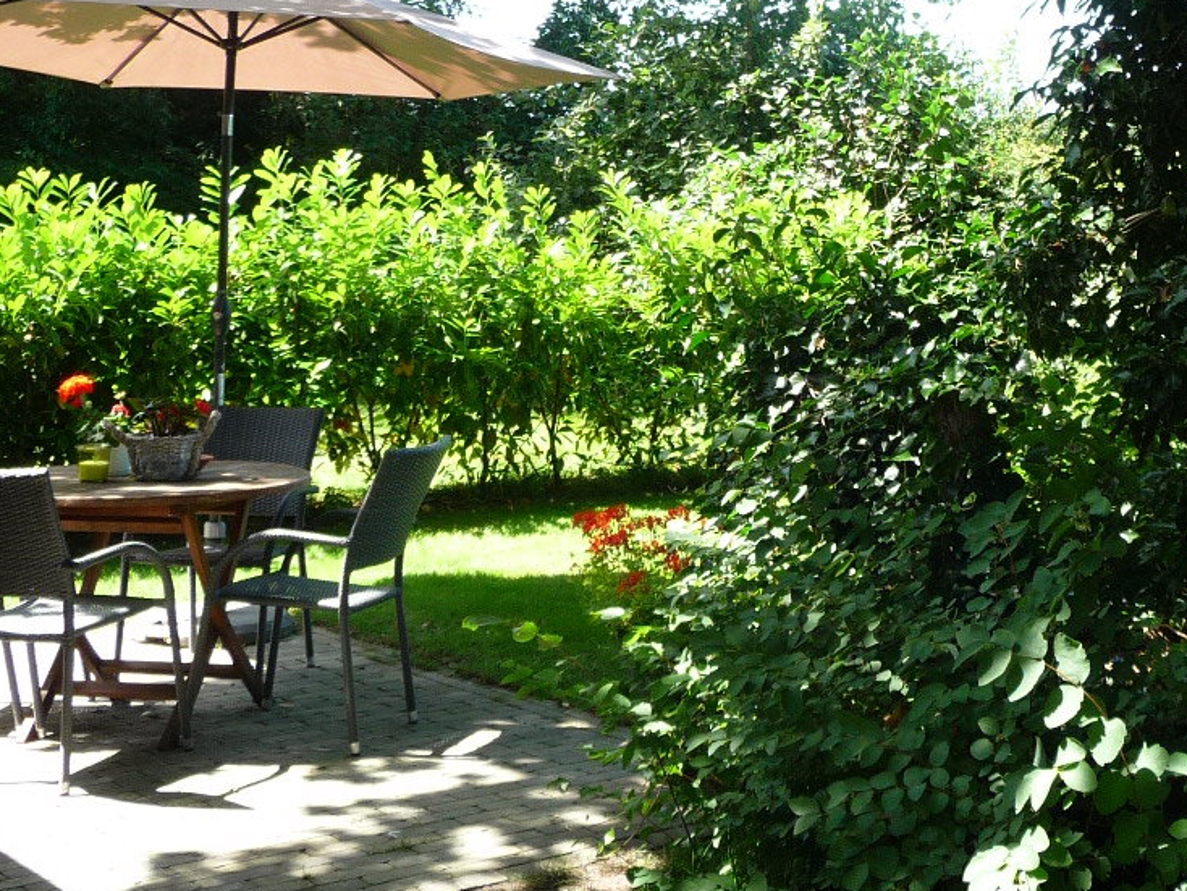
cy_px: 226
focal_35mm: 61
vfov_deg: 23.8
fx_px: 2092
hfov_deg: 31.3
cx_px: 820
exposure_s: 1/125
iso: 100
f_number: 3.3
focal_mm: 4.7
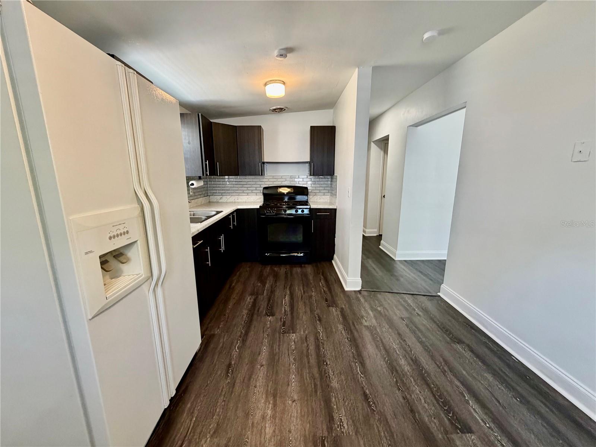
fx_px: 241
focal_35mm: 14
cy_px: 224
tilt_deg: -10.5
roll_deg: -0.1
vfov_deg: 85.7
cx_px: 298
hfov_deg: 102.1
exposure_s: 1/120
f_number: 2.2
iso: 320
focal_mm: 2.22
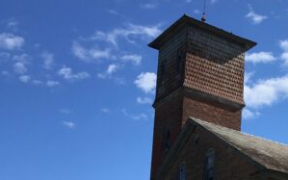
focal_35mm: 79
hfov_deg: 24.7
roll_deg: +0.5
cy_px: 226
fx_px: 620
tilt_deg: +10.2
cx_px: 301
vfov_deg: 15.8
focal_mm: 4.15
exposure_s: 1/2262
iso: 25
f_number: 2.2
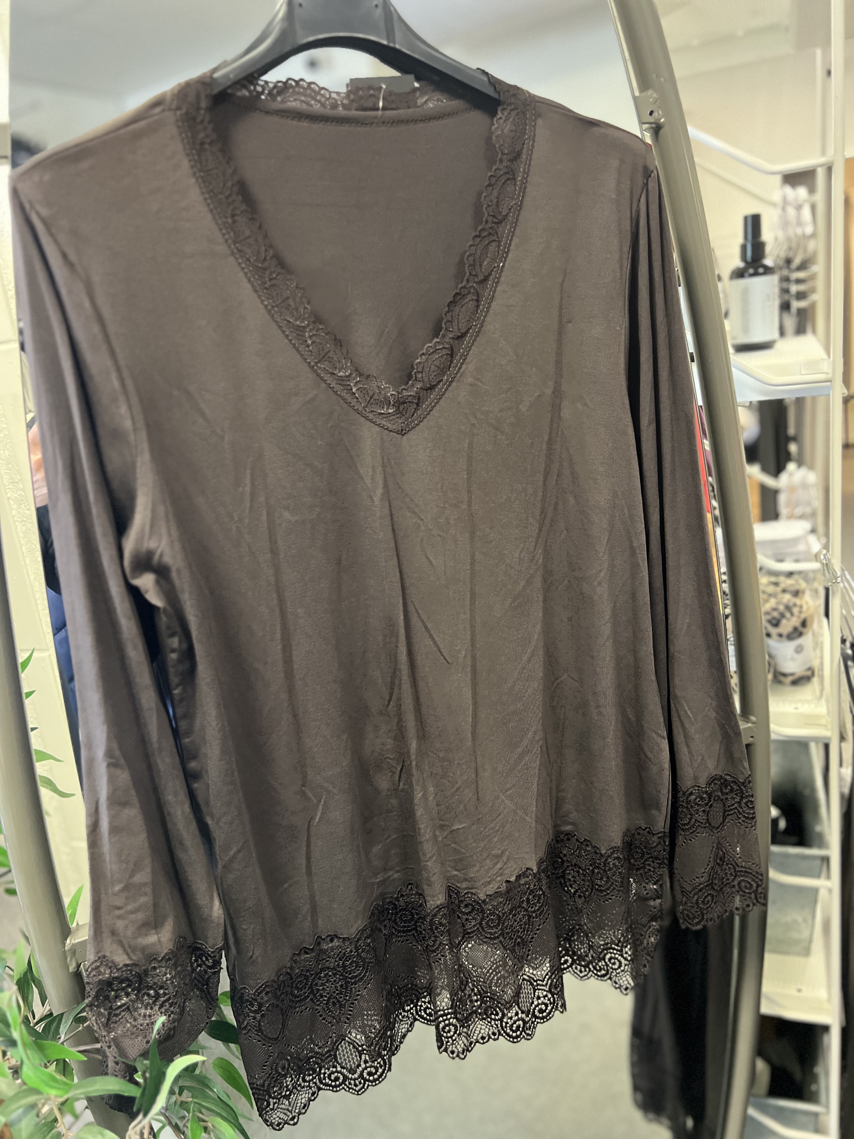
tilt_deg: -15.7
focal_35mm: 26
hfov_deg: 53.1
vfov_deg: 67.3
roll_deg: +7.9
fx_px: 855
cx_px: 427
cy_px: 570
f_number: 1.5
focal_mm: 5.7
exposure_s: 1/50
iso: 500
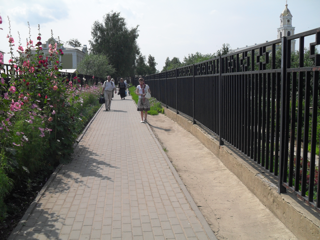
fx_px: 324
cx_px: 160
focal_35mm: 35
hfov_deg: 52.6
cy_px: 120
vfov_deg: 40.7
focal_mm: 6.2
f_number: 8.9
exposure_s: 1/180
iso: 100
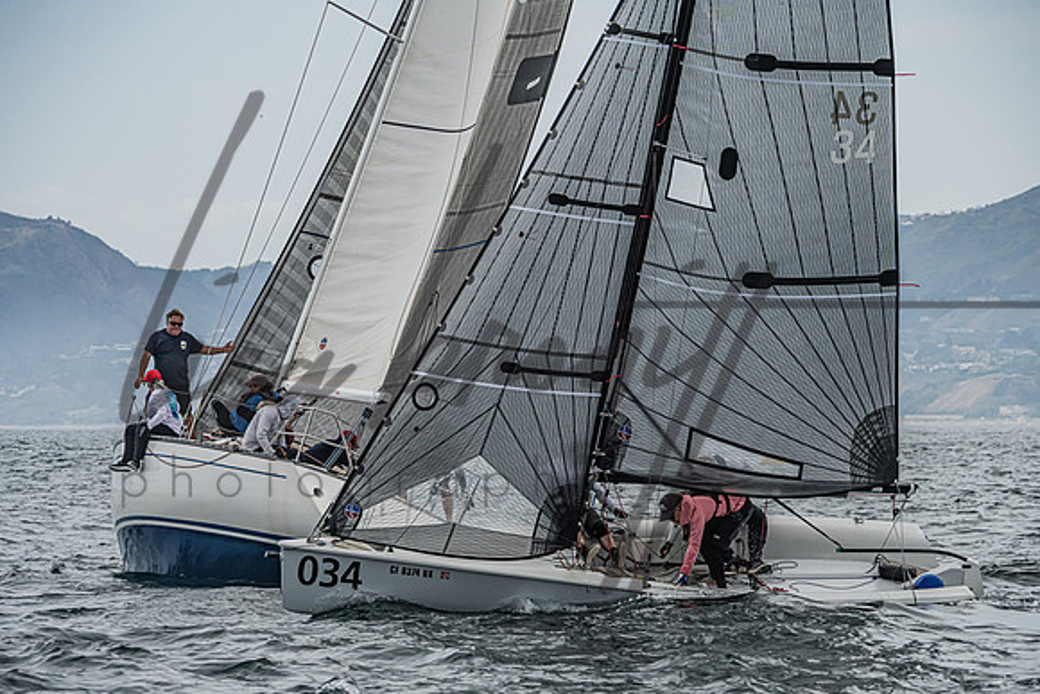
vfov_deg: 7.5
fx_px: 5308
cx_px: 538
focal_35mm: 184
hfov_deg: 11.2
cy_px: 398
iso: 400
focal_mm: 160
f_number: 7.6
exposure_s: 1/3200
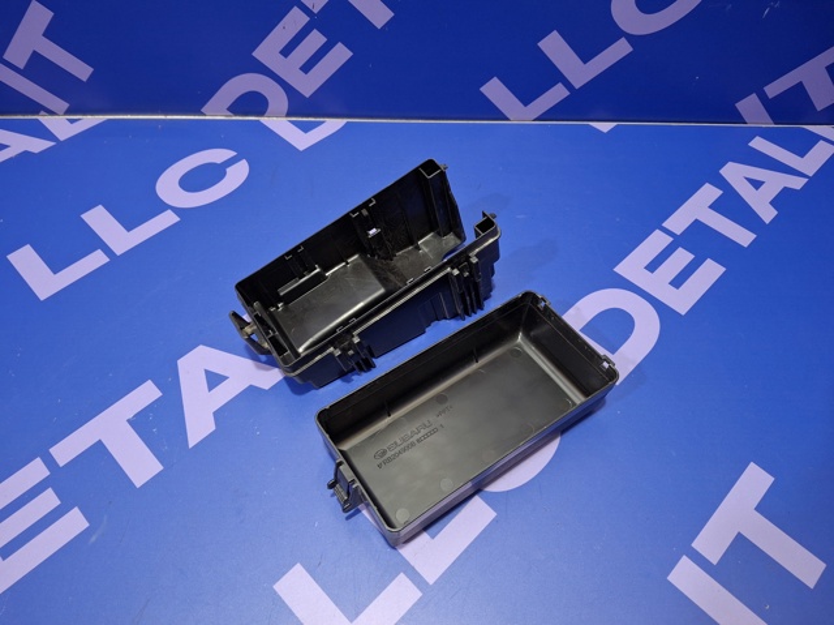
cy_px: 312
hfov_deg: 69.4
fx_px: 602
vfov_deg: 54.8
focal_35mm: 25
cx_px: 417
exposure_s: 1/50
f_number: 1.8
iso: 250
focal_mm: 4.69
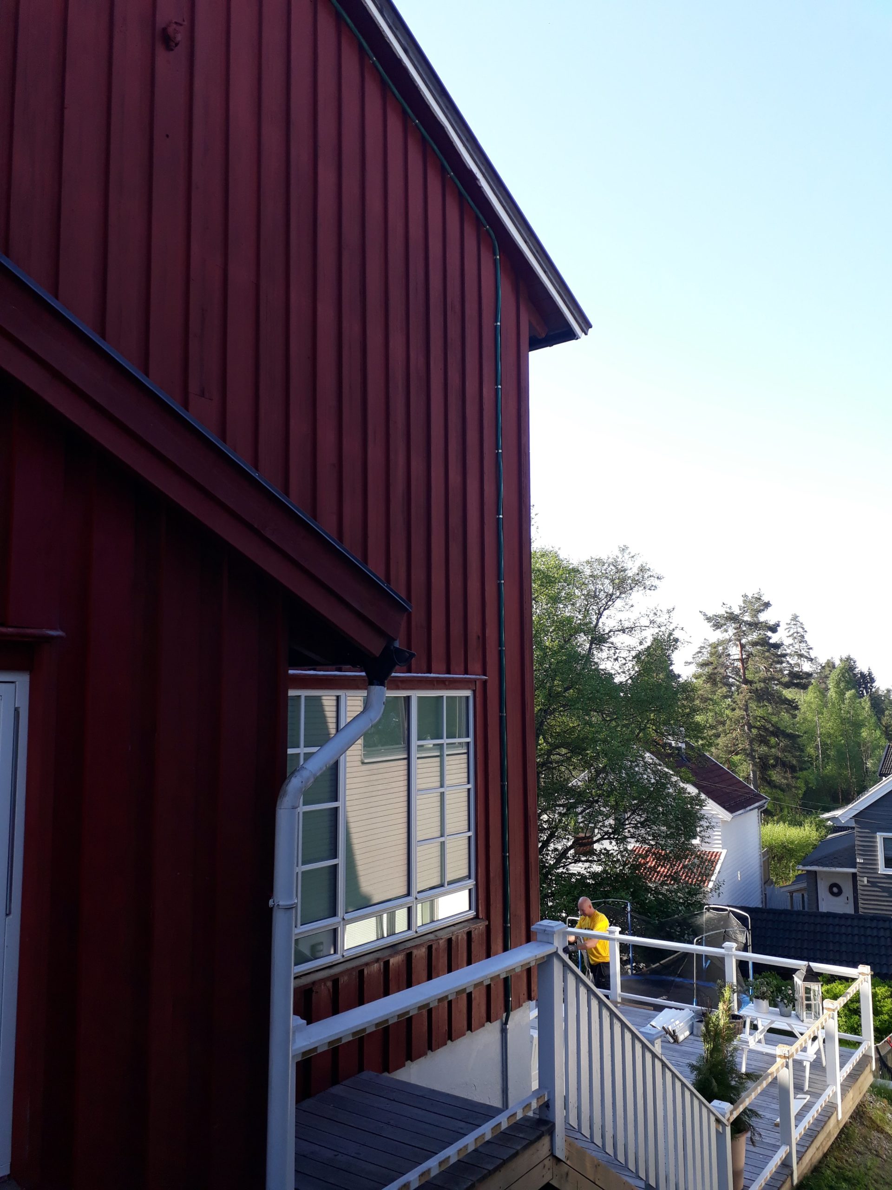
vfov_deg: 65.3
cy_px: 595
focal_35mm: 27
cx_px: 446
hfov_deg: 51.4
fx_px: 928
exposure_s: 1/414
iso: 40
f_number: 1.9
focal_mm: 3.6
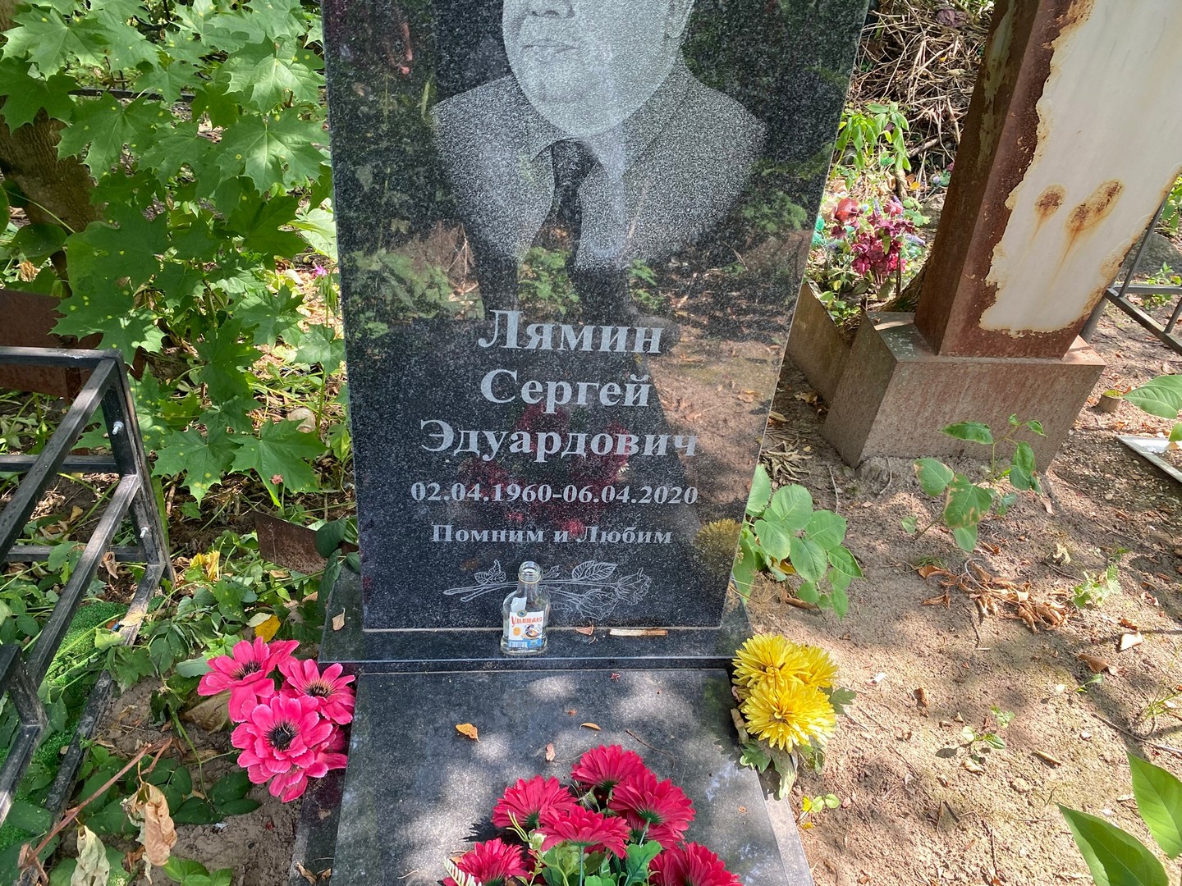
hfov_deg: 67.3
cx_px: 591
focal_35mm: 26
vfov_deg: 53.1
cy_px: 443
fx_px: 888
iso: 40
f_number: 1.8
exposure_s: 1/121
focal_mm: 4.25
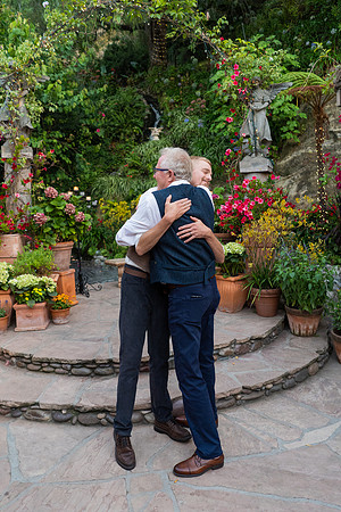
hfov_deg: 46.4
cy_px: 256
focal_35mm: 28
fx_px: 398
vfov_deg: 65.5
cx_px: 170
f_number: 3.2
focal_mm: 28
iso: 500
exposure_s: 1/250
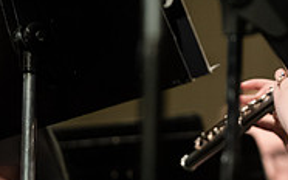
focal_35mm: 572
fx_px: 4487
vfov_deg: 2.3
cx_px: 359
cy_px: 7
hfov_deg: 3.7
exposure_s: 1/250
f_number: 2.8
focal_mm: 180
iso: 3200
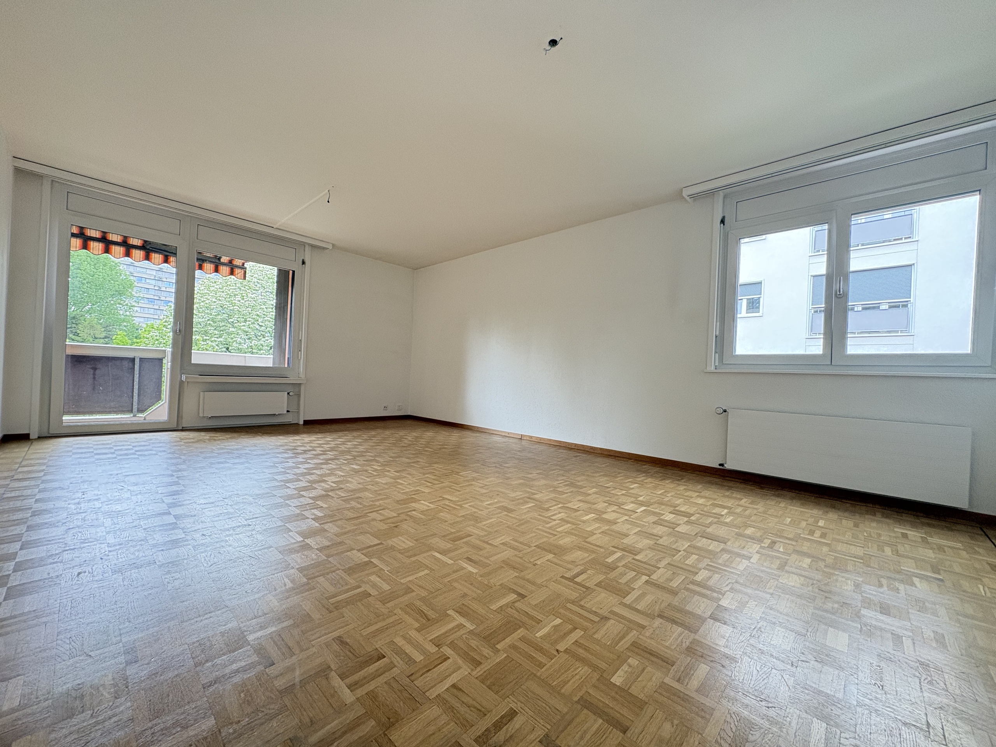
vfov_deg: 85.7
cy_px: 374
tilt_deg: +0.5
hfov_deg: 102.1
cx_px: 498
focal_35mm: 14
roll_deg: -2.3
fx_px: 403
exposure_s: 1/99
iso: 200
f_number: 2.2
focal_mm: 2.22
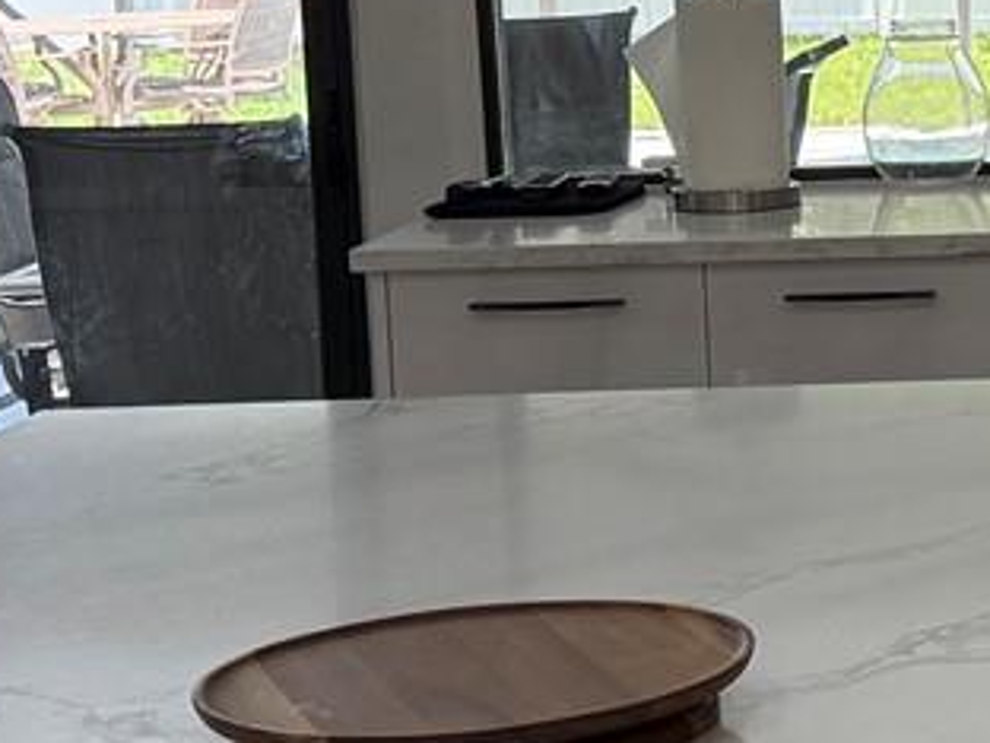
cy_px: 137
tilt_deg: -6.2
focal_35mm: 123
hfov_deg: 14.7
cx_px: 1580
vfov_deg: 12.0
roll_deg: +1.2
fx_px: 3518
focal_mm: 6.76
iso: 160
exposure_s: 1/235
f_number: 1.78
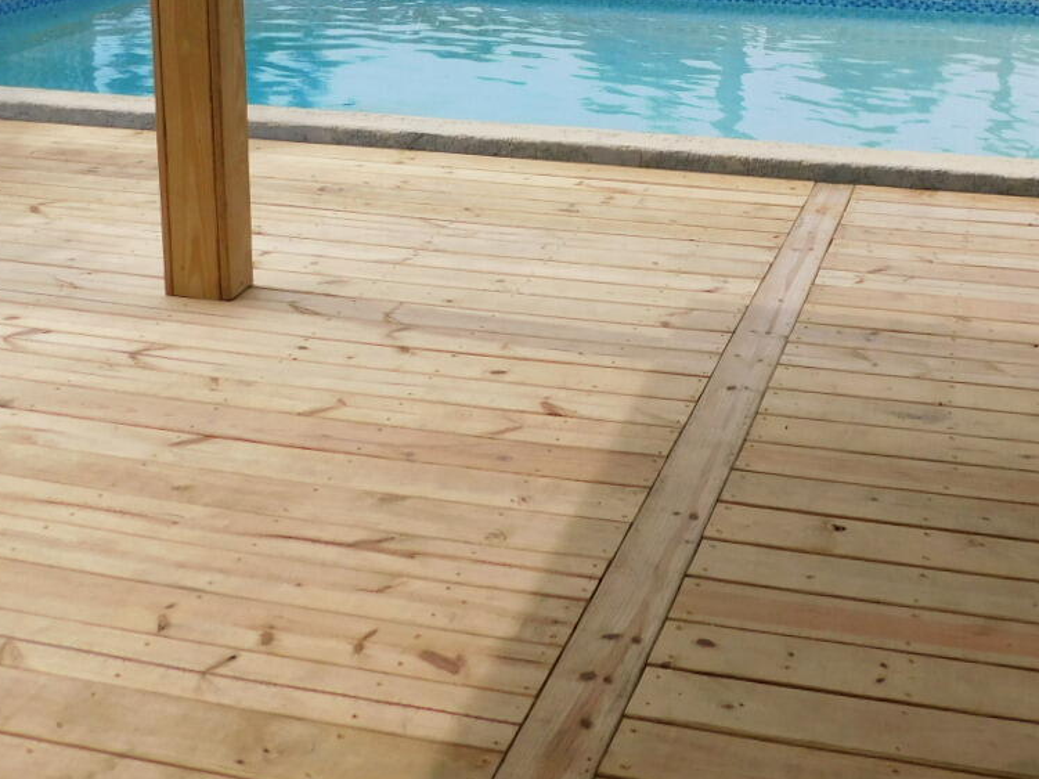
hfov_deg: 38.4
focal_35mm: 49
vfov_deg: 28.0
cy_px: 7
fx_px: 1471
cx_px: 710
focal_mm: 4
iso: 125
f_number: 6
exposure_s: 1/400
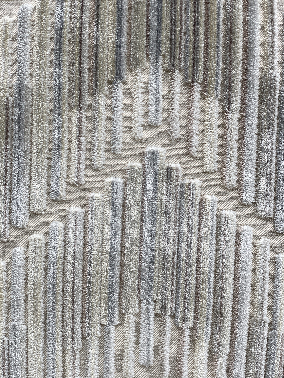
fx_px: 569
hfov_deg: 28.0
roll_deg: -0.5
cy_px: 189
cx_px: 142
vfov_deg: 36.8
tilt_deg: -22.1
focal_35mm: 52
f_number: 2
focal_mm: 6
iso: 20
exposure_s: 1/309
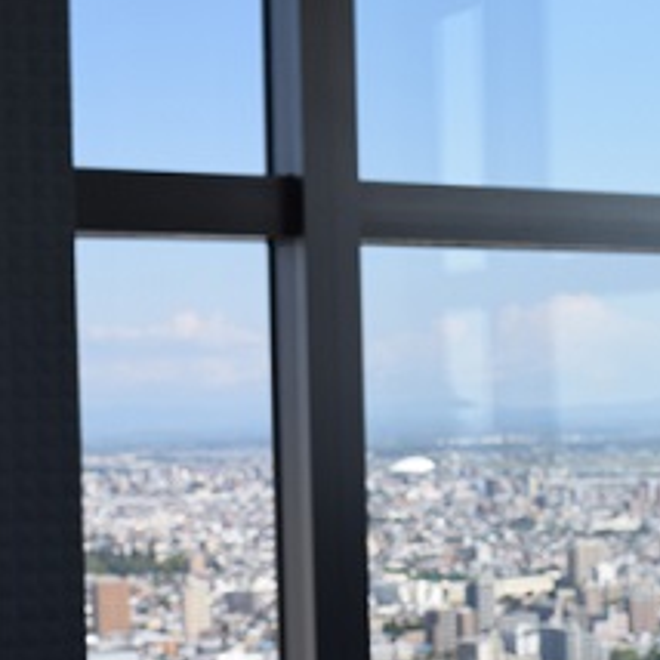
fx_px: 2006
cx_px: 469
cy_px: 493
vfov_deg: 18.6
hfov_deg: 18.6
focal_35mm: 93
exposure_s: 1/320
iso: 200
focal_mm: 26
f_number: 9
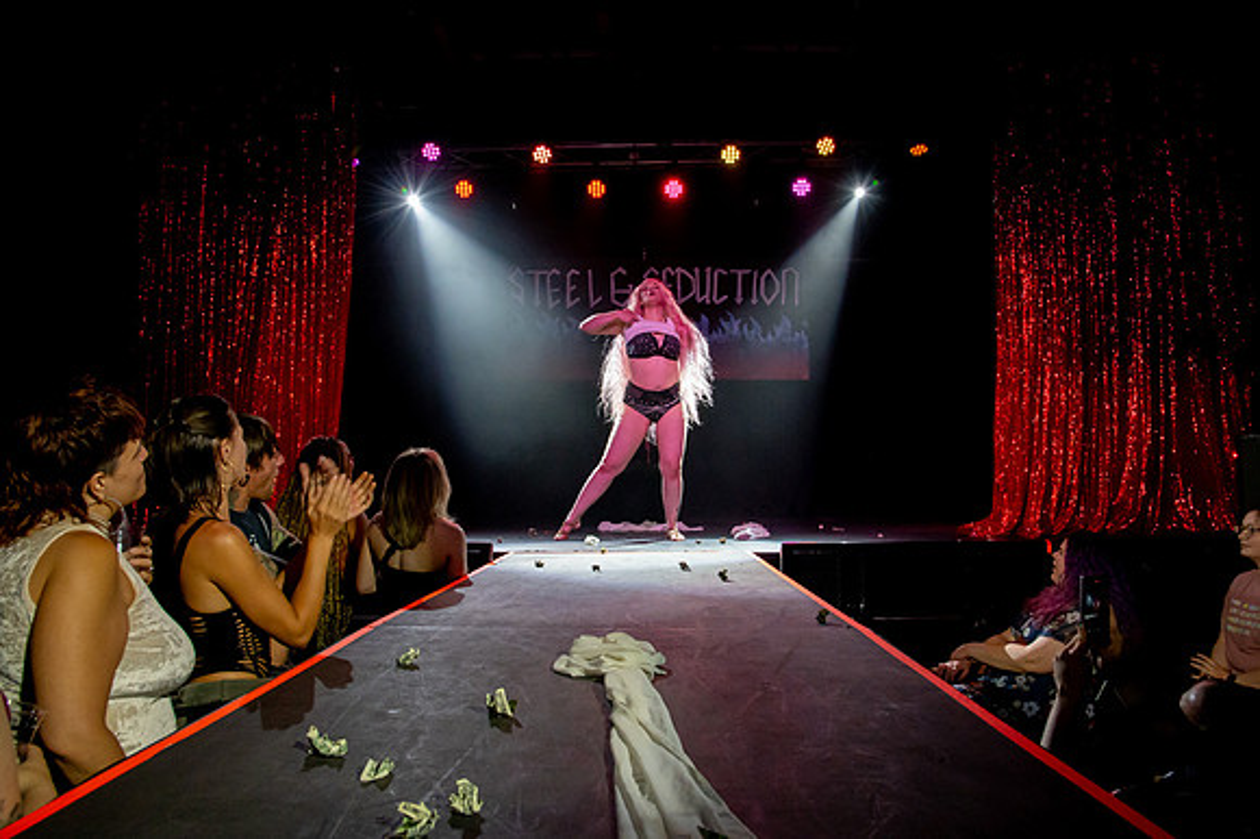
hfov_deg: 70.6
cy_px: 419
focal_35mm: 25
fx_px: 889
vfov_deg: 50.5
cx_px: 630
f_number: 8
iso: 6400
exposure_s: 1/80
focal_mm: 24
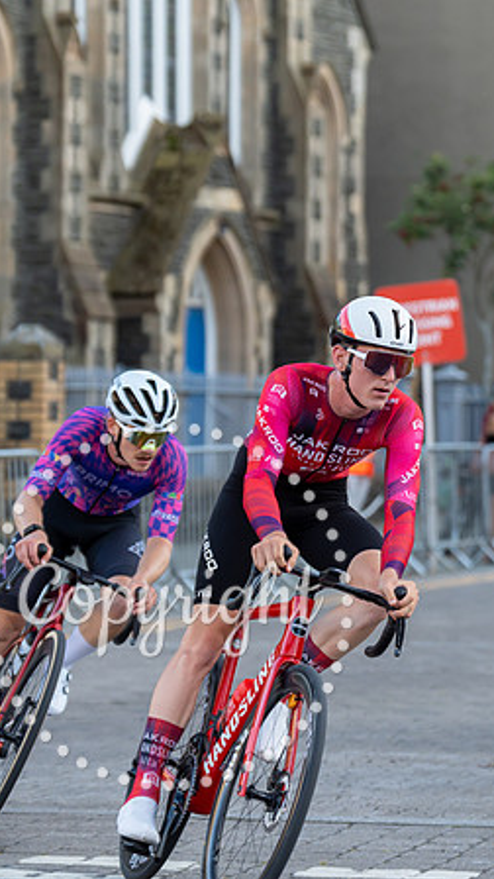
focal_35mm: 158
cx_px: 420
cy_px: 440
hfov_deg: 7.7
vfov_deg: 13.6
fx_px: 3679
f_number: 3.2
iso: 500
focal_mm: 100
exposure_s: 1/800
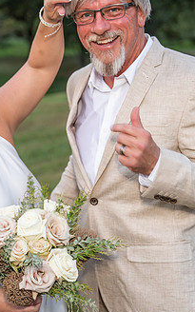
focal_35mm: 83
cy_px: 152
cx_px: 60
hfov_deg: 15.7
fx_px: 706
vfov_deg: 24.9
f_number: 2.8
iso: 250
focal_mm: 46
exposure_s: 1/125
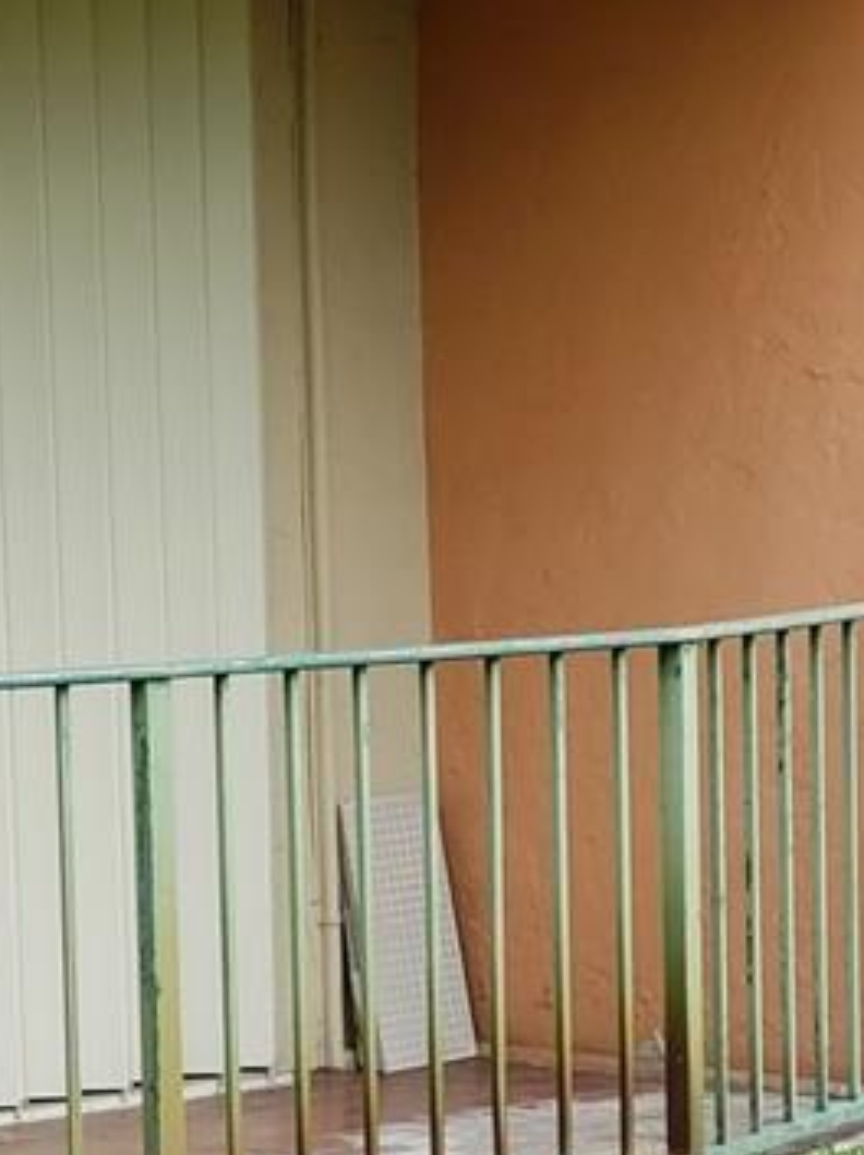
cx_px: -69
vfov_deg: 11.2
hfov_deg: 8.3
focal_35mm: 177
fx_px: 5901
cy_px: 857
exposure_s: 1/163
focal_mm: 6
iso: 32
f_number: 2.4
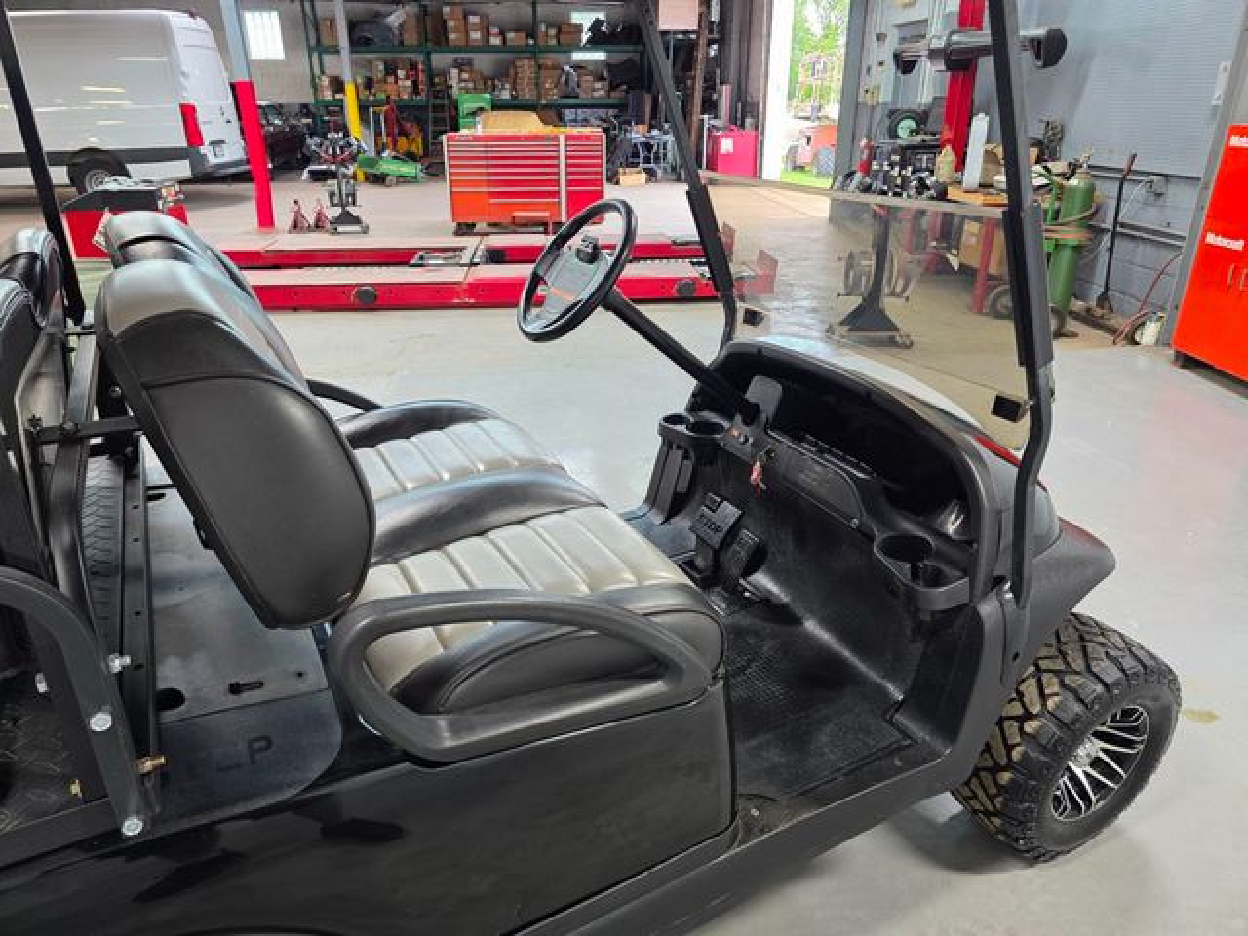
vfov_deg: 58.9
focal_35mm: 23
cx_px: 624
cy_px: 468
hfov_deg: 73.9
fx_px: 829
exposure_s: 1/120
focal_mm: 6.3
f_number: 1.7
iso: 200
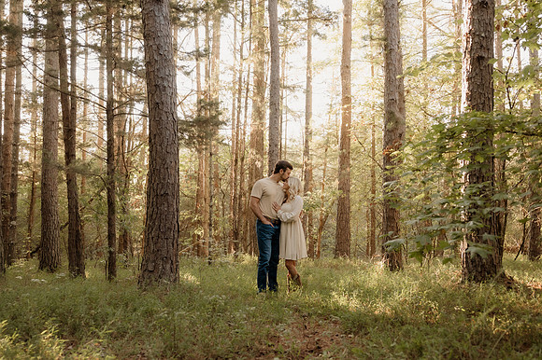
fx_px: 542
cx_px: 271
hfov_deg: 53.2
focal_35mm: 36
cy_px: 180
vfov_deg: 36.8
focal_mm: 24
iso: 500
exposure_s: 1/125
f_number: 2.8
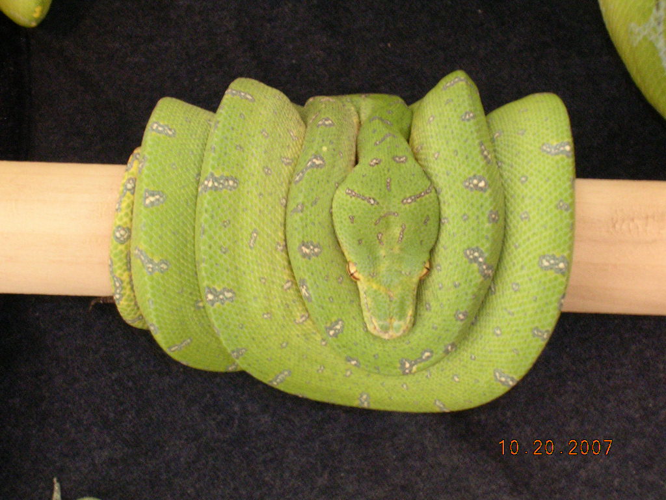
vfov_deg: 15.6
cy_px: 250
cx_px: 333
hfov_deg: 20.7
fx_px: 1828
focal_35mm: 95
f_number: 4.4
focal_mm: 14.5
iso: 200
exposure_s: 1/3.9
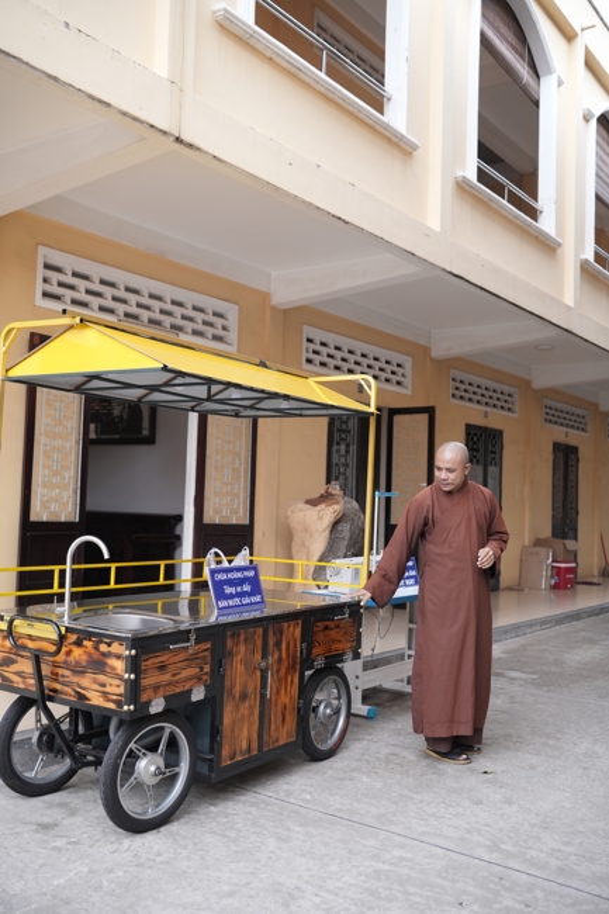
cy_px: 457
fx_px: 889
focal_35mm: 35
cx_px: 304
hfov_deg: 37.8
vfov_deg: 54.4
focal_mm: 35
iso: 500
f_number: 2.8
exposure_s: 1/500
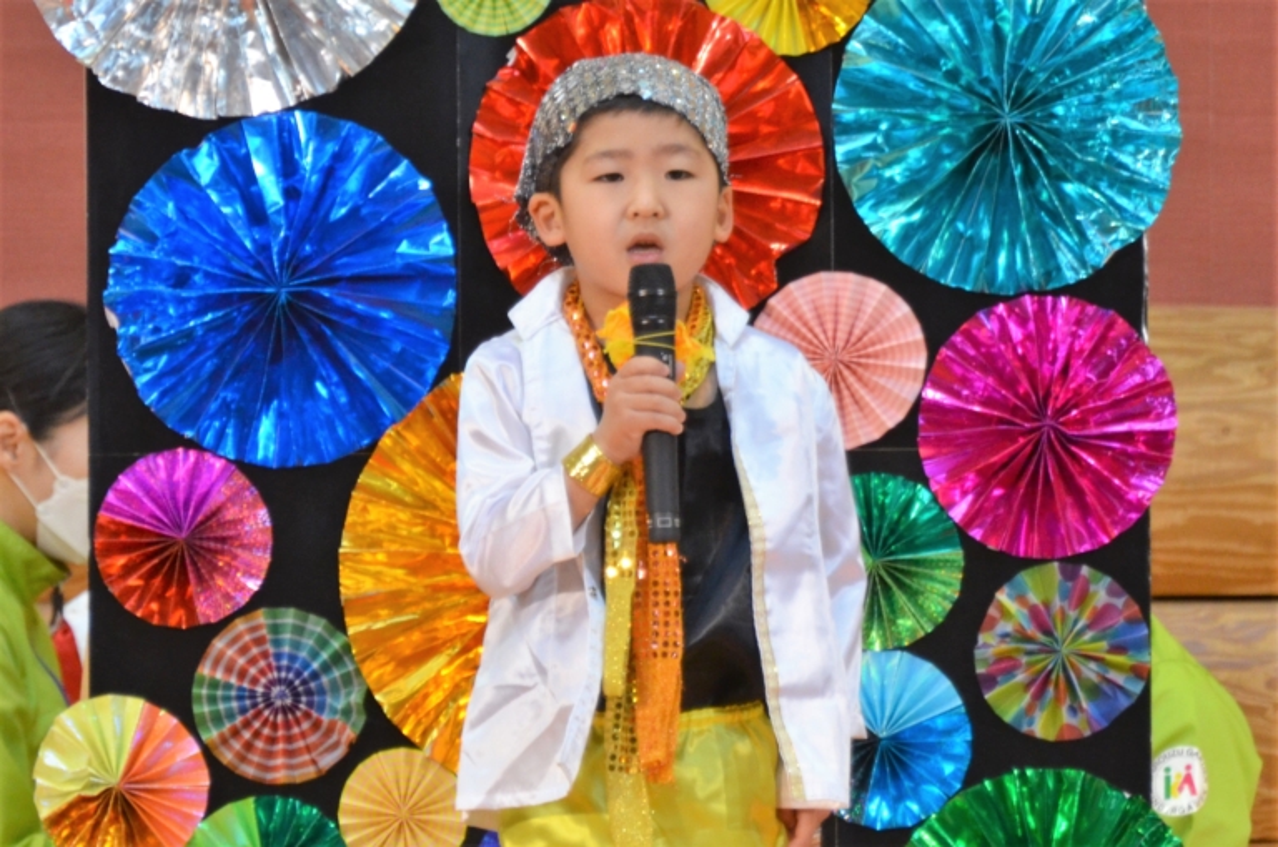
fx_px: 12225
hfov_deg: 6.0
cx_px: 639
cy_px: 424
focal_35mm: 345
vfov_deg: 4.0
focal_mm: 230
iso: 1600
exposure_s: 1/80
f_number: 5.6
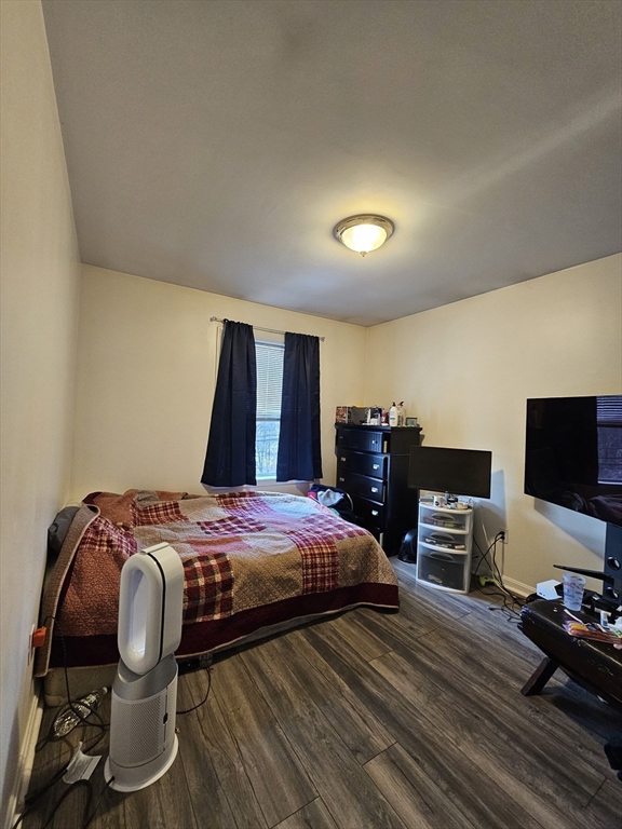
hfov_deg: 89.9
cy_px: 414
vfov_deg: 106.2
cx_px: 311
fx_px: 311
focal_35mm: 13
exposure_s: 1/40
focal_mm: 2.2
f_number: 2.2
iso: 320
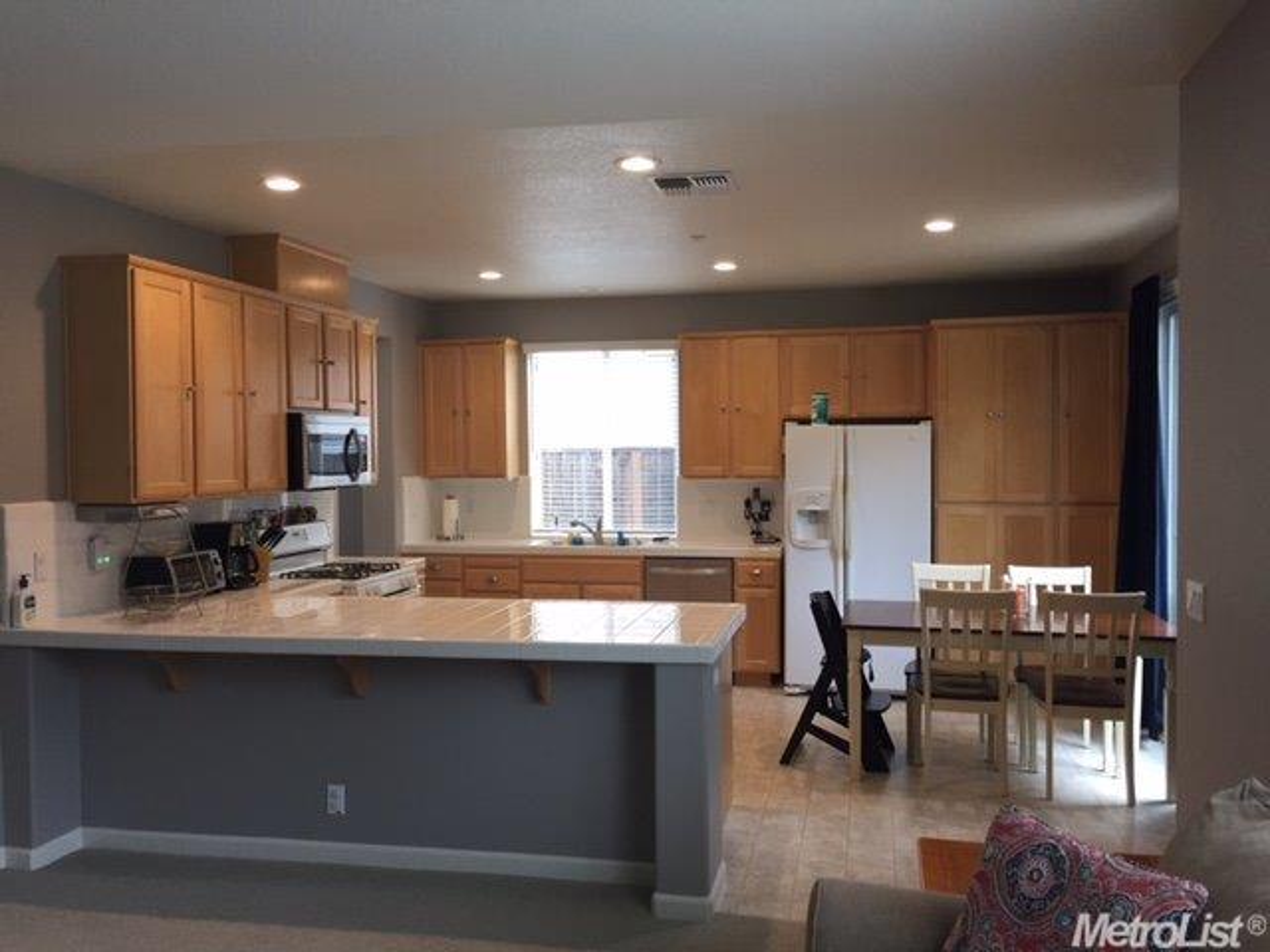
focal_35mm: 29
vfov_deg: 48.2
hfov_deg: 61.7
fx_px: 1064
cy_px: 476
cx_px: 635
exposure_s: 1/30
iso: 50
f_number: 2.2
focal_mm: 4.15
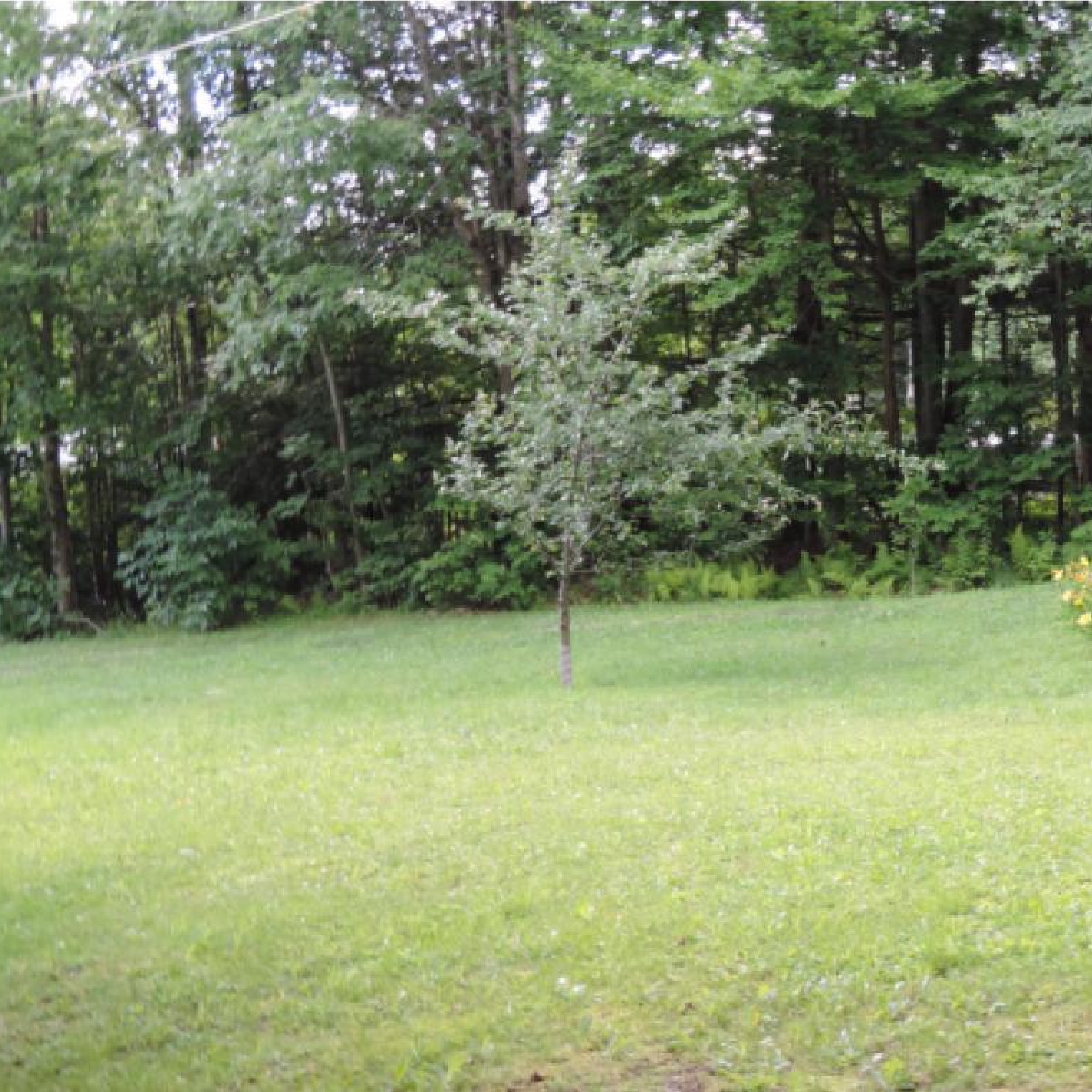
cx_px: 695
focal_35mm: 71
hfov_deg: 24.2
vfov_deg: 24.3
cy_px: 547
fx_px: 2534
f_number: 3.7
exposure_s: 1/60
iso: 280
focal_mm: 10.7
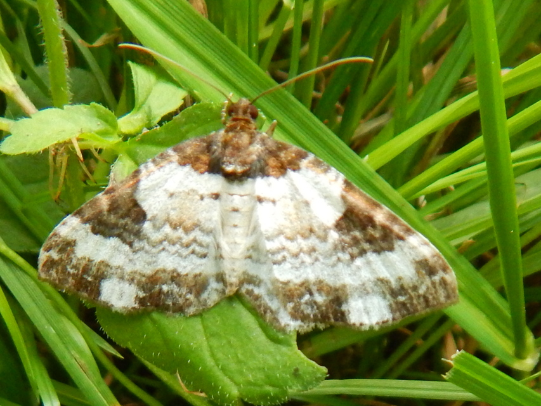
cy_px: 203
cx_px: 270
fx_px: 344
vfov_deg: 61.1
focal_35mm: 22
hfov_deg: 76.4
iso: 400
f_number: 3
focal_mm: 4
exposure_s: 1/80
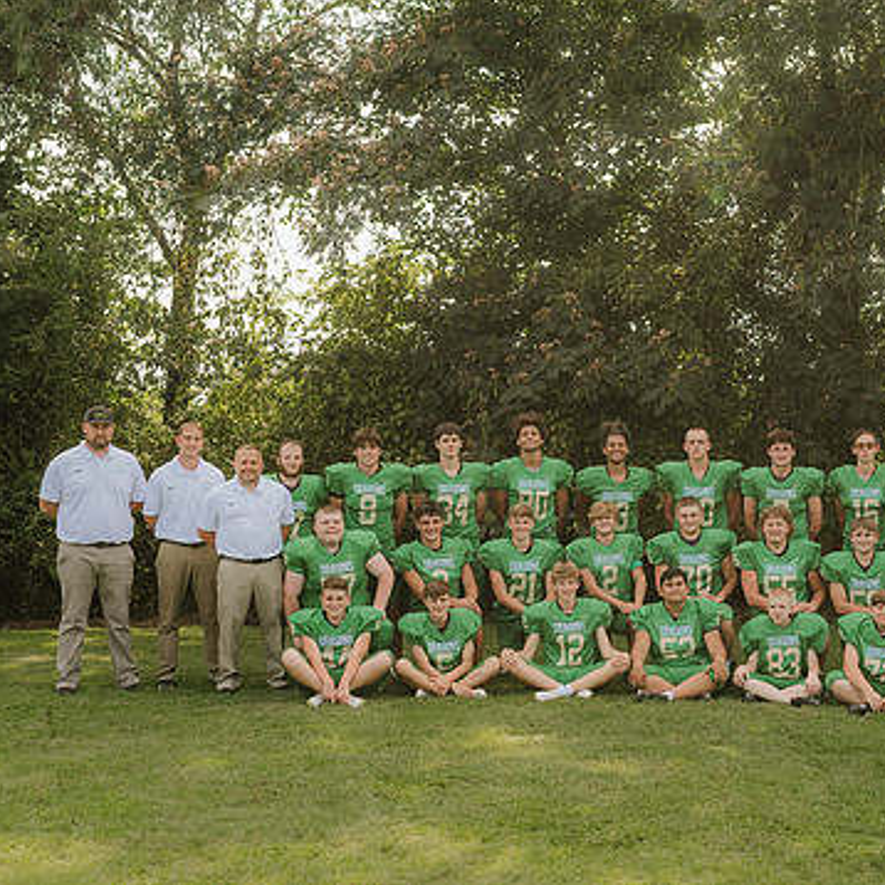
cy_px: 479
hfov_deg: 28.0
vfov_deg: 28.6
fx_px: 1735
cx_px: 713
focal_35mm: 60
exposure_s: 1/800
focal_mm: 35
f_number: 4
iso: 160
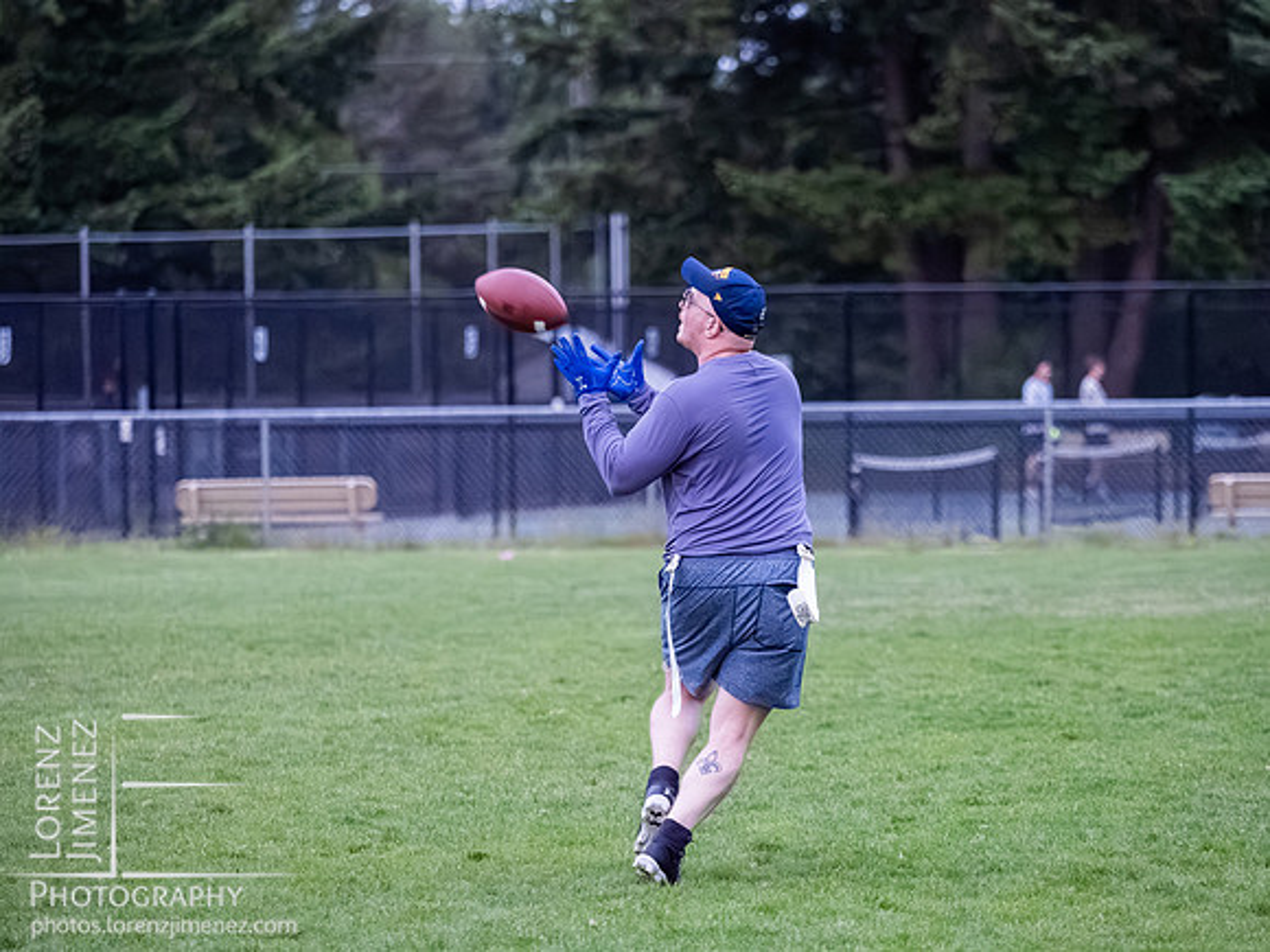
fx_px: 9013
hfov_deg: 8.1
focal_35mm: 246
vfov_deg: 6.0
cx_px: 635
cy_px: 476
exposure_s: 1/1000
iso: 6400
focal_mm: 120
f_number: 2.8
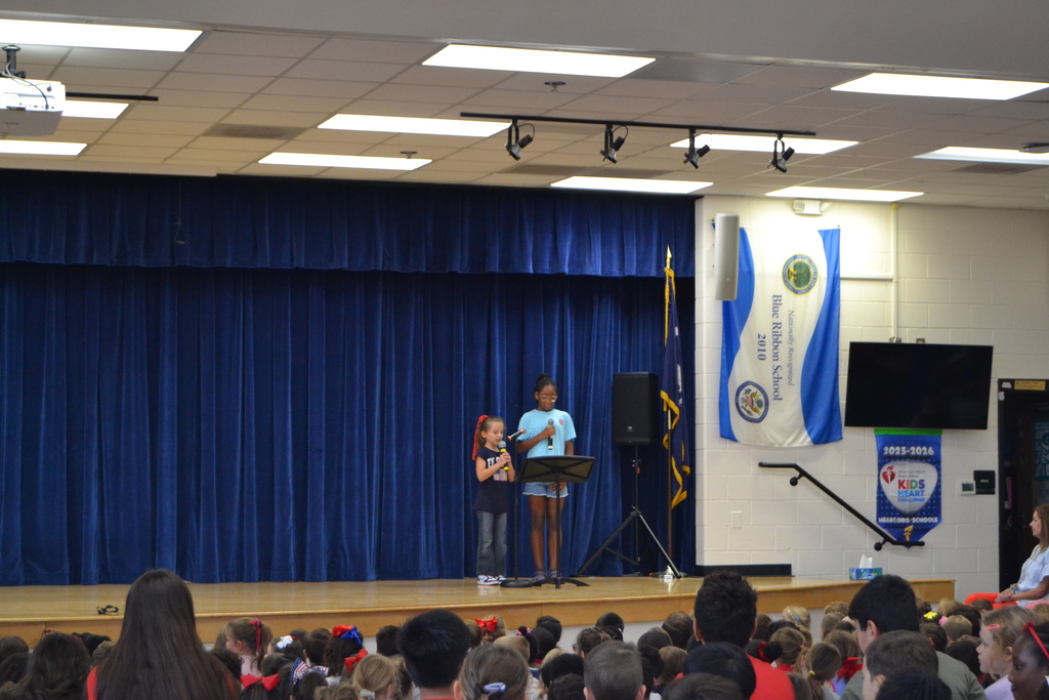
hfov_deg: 27.0
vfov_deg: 18.2
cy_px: 350
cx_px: 524
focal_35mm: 75
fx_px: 2186
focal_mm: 50
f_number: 5.6
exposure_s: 1/60
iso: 2000
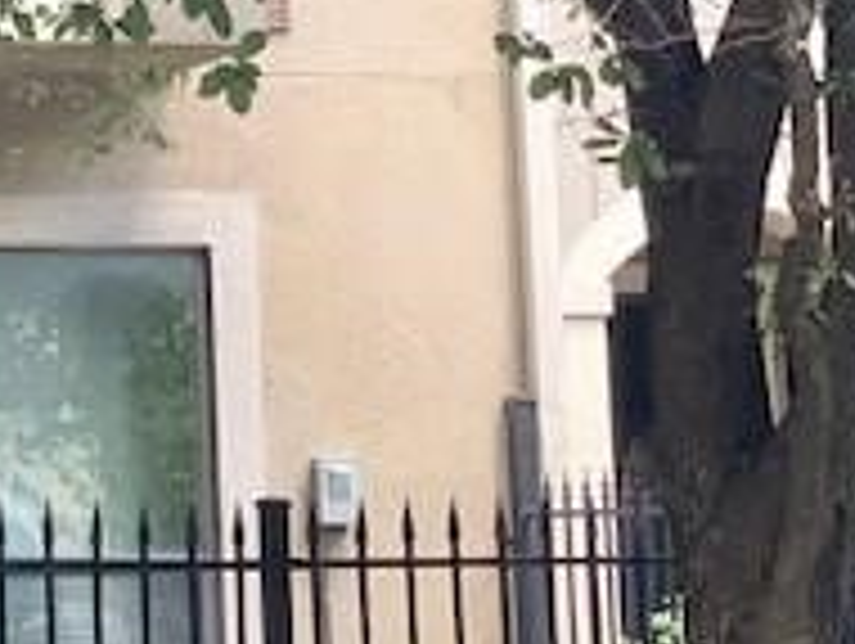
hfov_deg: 10.8
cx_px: -482
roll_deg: +1.2
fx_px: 4328
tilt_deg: +6.0
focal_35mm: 175
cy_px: 185
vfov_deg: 8.5
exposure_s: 1/122
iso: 80
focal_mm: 6
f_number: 2.4
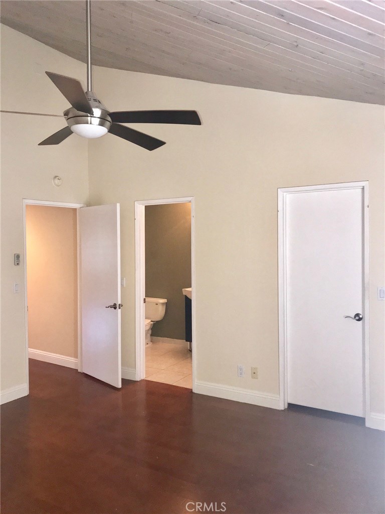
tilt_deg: -0.7
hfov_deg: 49.7
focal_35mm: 28
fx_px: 415
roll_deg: +1.3
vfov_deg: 63.4
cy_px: 257
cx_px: 192
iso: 80
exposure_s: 1/30
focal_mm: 3.99
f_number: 1.8
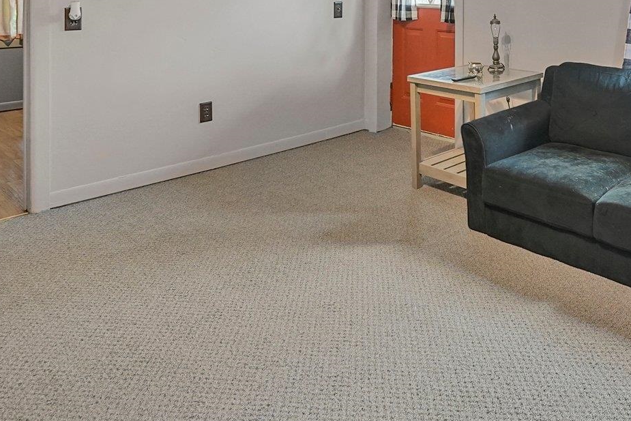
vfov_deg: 37.1
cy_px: -16
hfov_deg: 56.9
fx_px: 543
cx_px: 482
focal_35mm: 31
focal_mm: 14
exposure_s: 1/30
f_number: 4.5
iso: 2500
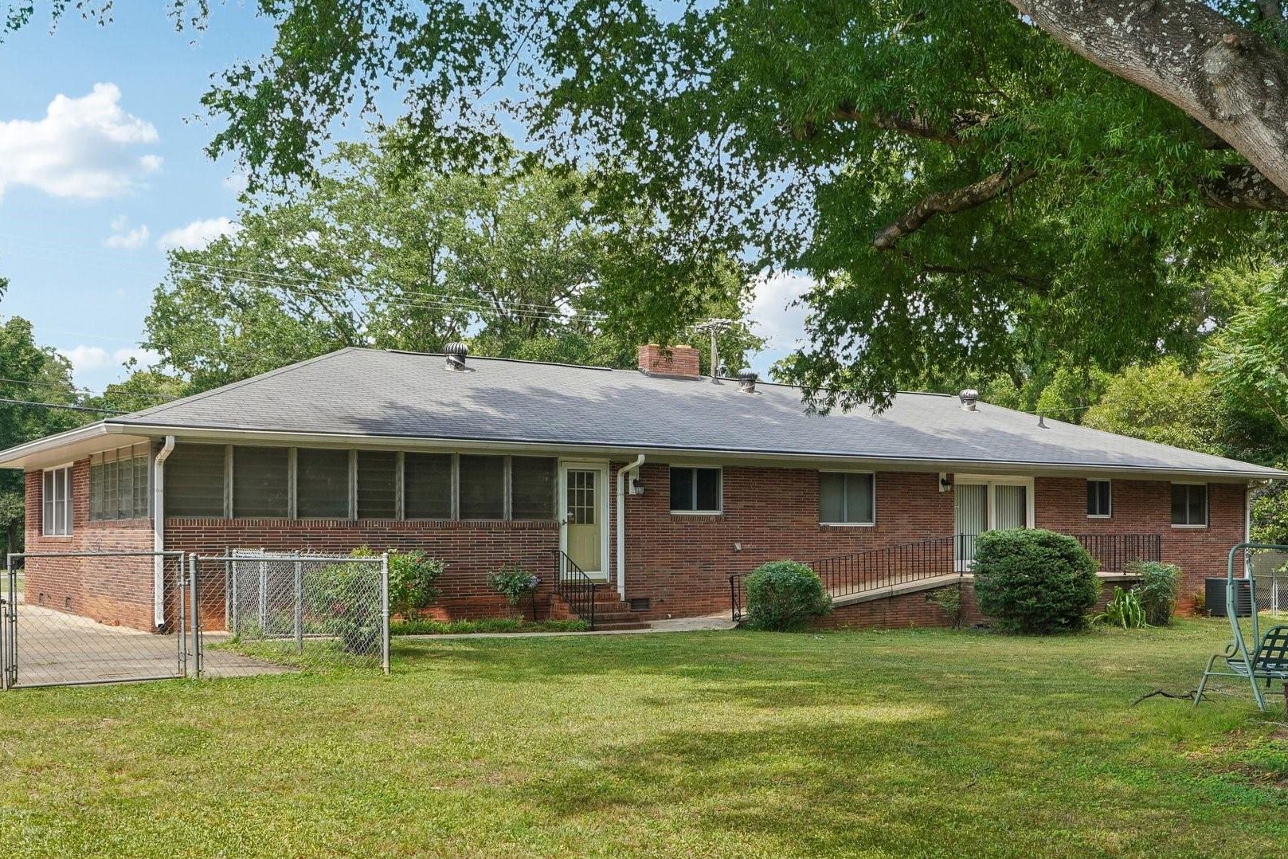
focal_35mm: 38
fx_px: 1359
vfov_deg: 34.9
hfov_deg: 50.6
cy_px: 530
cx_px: 722
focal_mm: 20
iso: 100
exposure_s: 1/45
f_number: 8
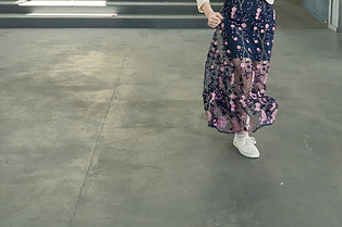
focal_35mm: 61
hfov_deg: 32.5
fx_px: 579
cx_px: 242
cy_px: 18
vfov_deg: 21.7
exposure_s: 1/160
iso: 1250
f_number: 6.3
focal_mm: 33
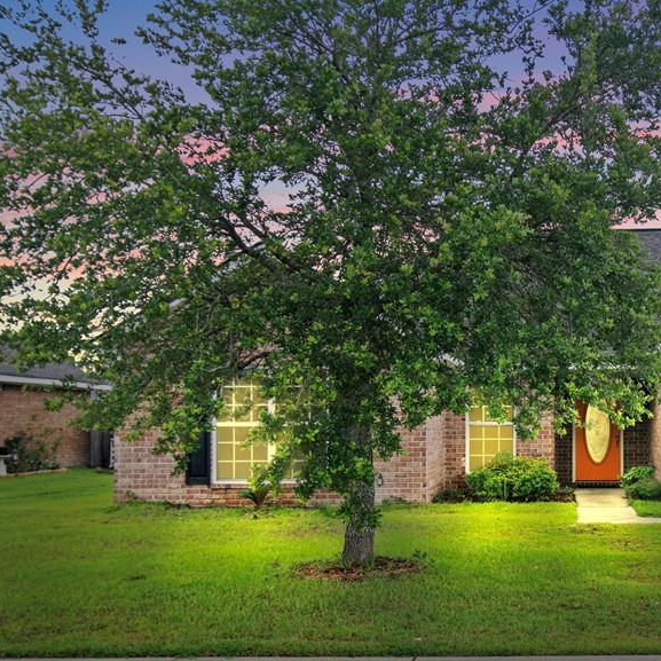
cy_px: 398
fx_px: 1037
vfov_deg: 35.2
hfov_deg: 33.4
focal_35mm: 48
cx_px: 601
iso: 250
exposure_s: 1/160
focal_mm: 20
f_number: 7.1
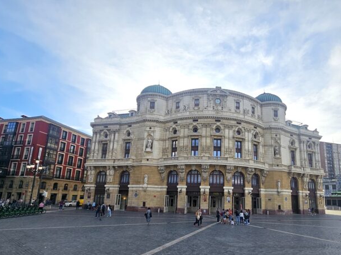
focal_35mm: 17
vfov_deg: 72.9
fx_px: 167
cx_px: 207
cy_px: 166
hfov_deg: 89.7
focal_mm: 2.2
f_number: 2.2
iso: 50
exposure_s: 1/1457
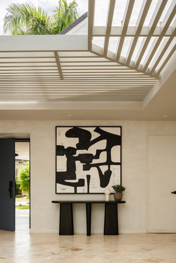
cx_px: 88
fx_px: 330
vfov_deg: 43.6
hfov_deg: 29.9
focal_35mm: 45
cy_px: 132
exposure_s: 1/200
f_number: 16
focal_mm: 45
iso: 250
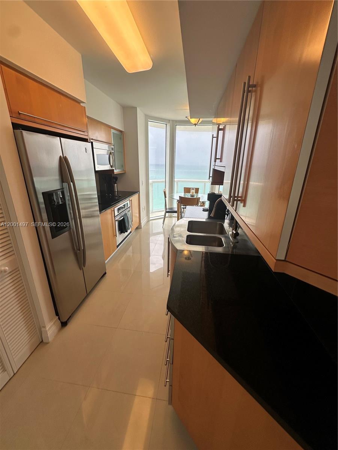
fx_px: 182
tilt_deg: -16.2
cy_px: 225
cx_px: 169
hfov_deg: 85.7
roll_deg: -0.9
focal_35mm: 14
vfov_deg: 102.1
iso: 40
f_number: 2.2
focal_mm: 2.22
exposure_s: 1/192
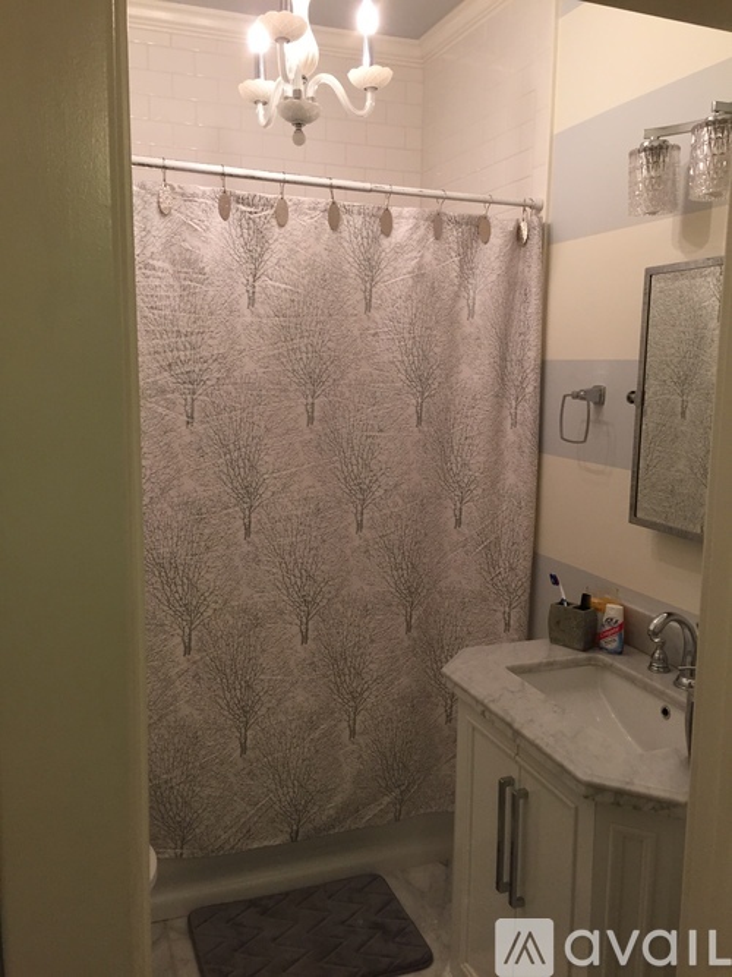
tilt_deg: -8.5
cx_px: 366
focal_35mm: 29
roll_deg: -1.1
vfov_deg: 61.7
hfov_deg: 48.2
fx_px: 818
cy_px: 488
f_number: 2.2
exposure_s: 1/30
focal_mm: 4.15
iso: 100
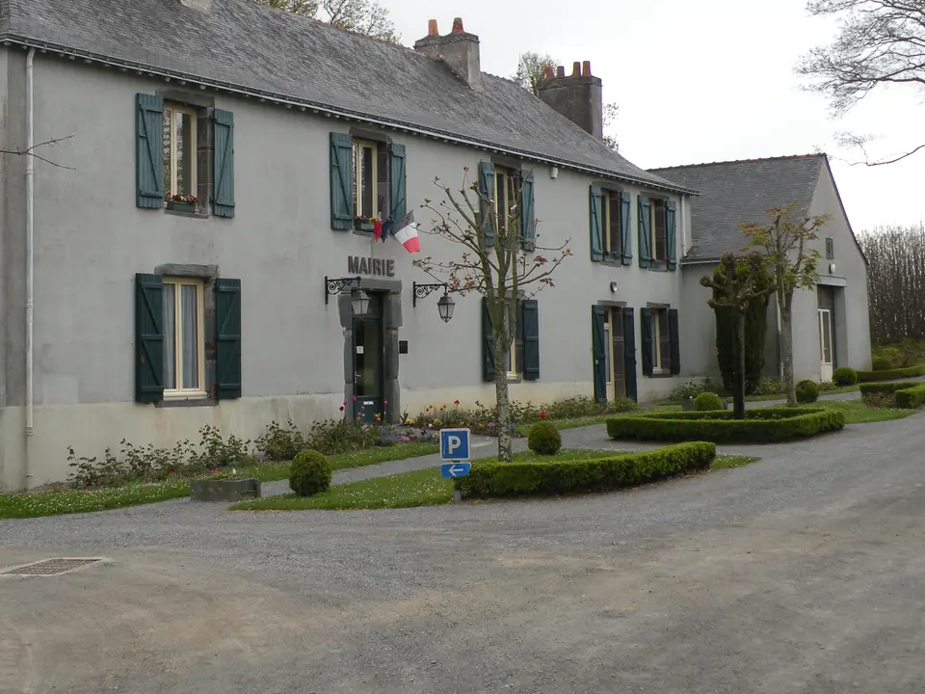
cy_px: 236
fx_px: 1496
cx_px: 338
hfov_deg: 34.1
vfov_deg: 26.0
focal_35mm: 56
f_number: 4
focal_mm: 7.4
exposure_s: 1/120
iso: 64
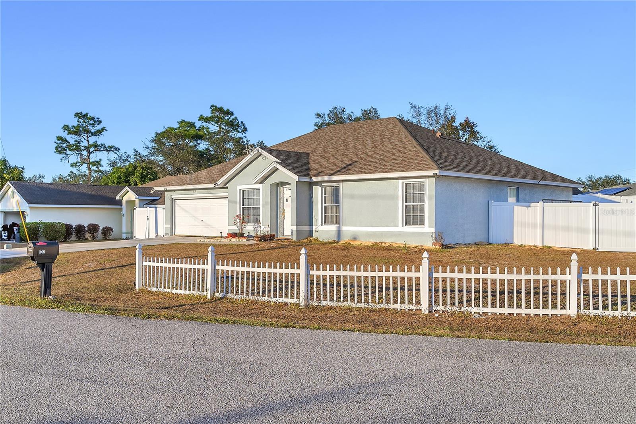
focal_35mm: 34
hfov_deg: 55.8
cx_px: 318
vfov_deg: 38.9
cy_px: 212
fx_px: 601
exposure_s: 1/100
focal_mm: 34
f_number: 11
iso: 80
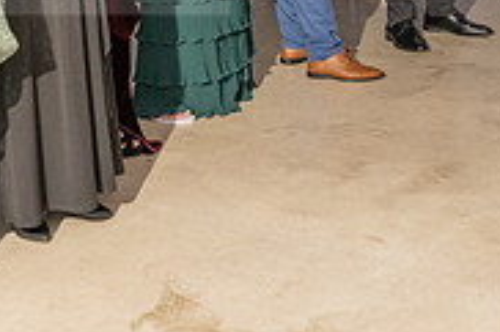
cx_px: 125
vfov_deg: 14.8
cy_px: -75
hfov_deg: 22.7
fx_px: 1235
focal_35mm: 89
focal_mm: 24
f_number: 4
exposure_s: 1/160
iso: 1000
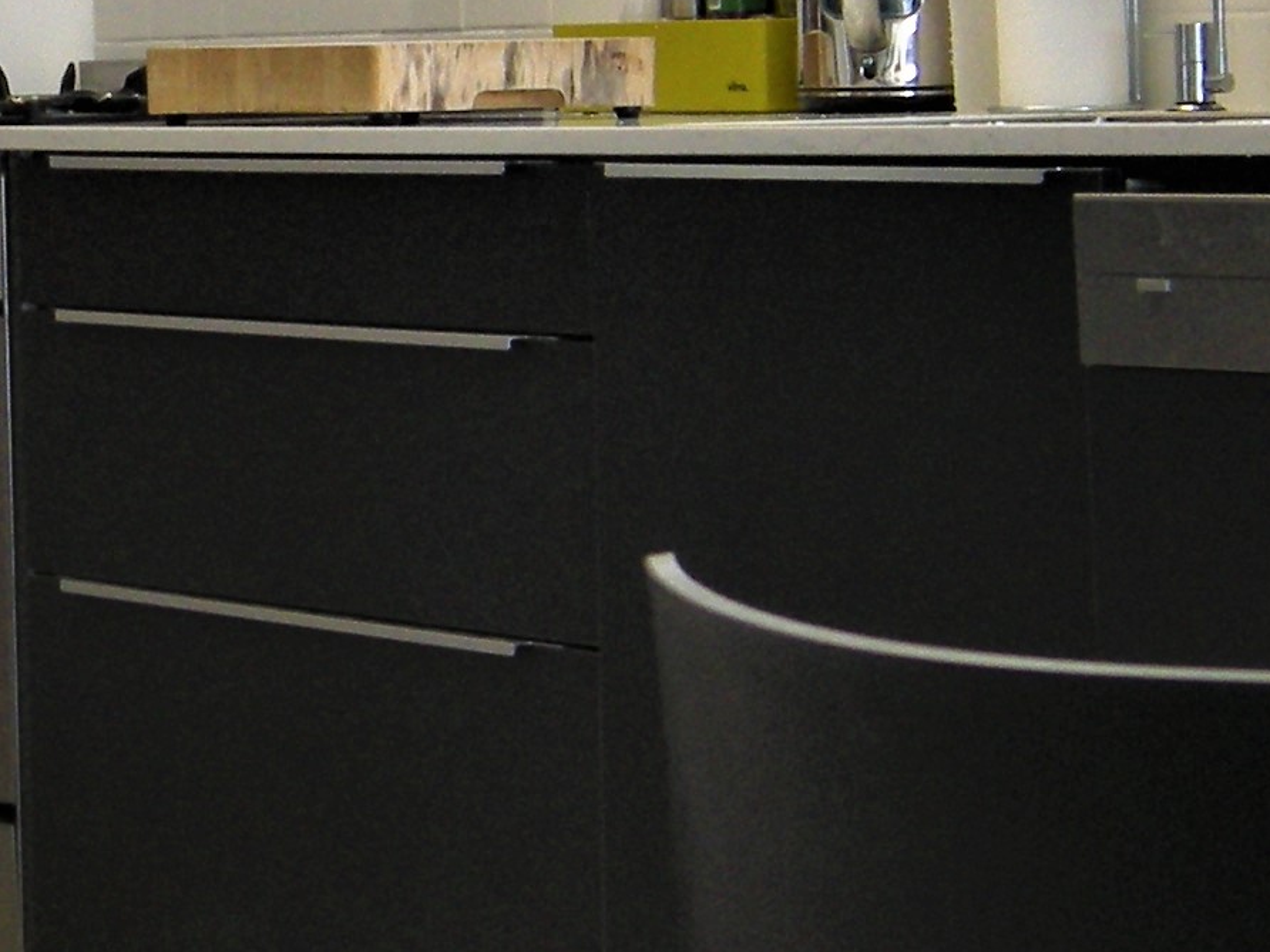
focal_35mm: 157
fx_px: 5760
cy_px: 333
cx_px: -103
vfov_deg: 9.4
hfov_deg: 12.4
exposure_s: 1/61.6
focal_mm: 7.5
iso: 105
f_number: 2.7
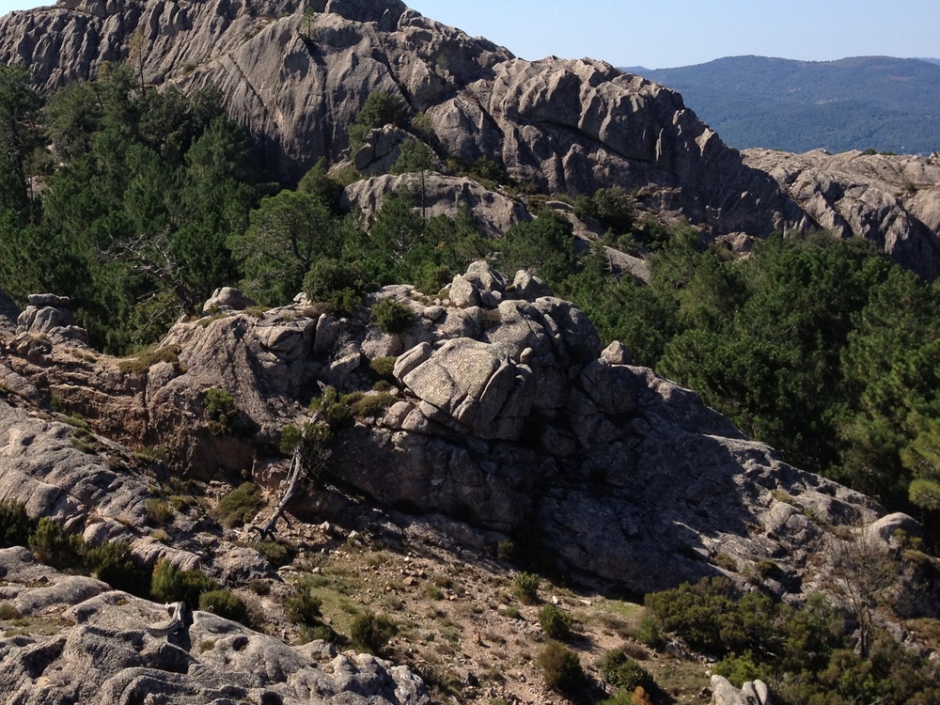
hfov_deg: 33.4
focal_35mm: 56
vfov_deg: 25.8
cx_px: 194
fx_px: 1521
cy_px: 169
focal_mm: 4.28
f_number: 2.4
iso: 64
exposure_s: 1/1227
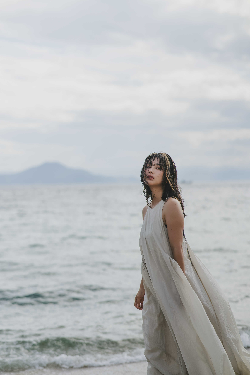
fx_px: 884
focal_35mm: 85
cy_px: 188
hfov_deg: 16.1
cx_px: 125
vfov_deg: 23.9
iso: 200
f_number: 2.5
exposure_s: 1/6400
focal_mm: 85
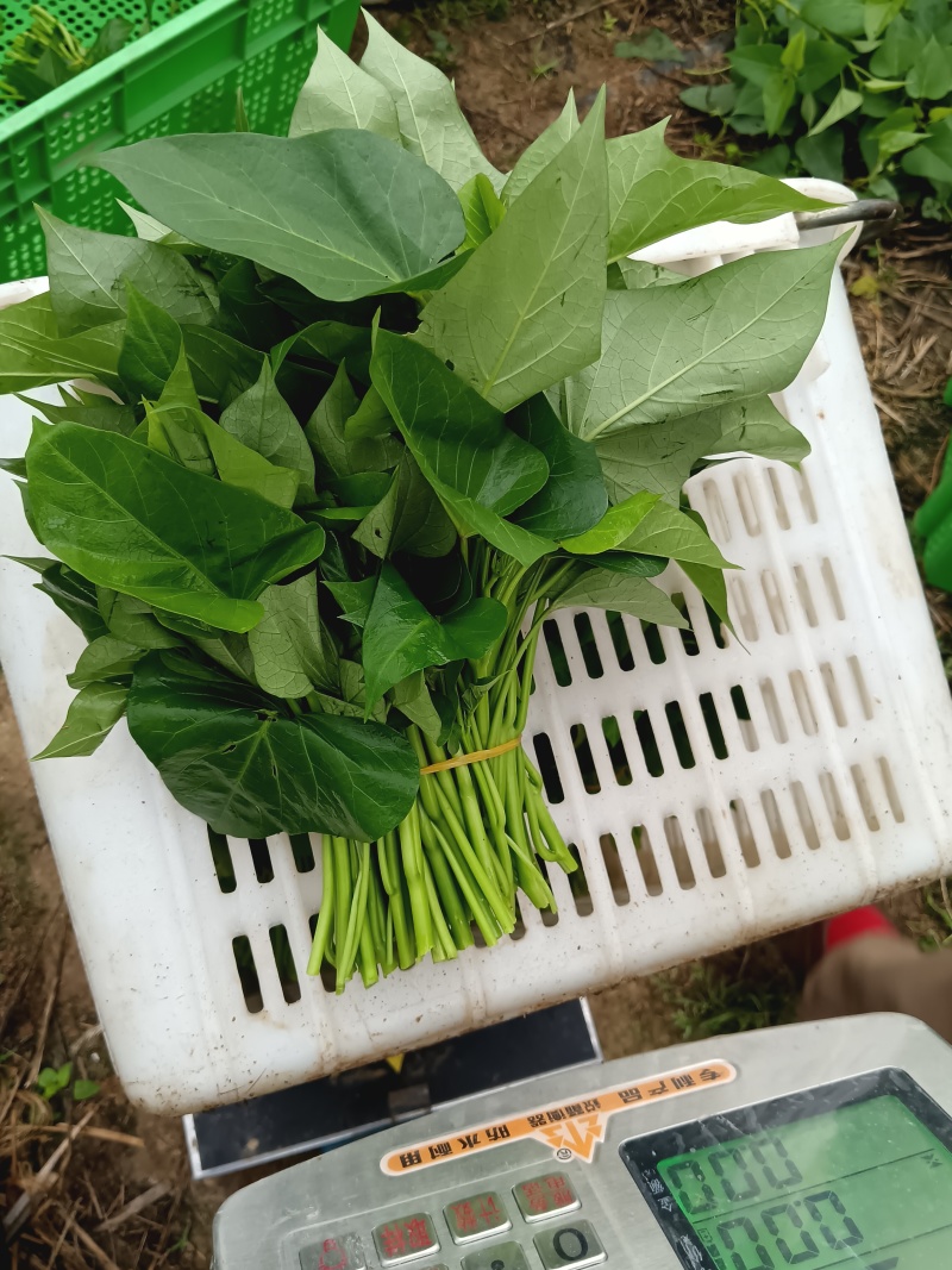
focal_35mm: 31
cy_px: 635
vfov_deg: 58.4
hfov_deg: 45.4
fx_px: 1137
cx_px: 476
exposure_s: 1/100
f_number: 1.8
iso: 531
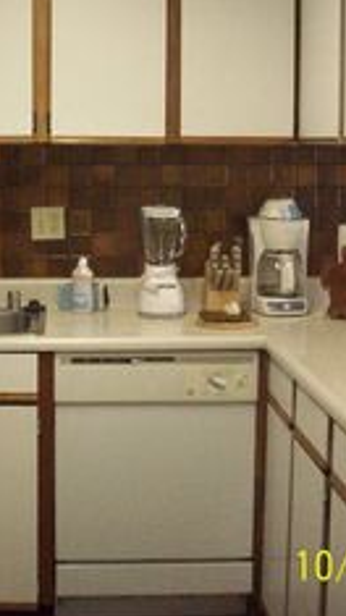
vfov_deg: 33.3
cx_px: 79
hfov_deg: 18.9
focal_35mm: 63
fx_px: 1029
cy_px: 275
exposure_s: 1/128
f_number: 2.8
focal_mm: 6.2
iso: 800
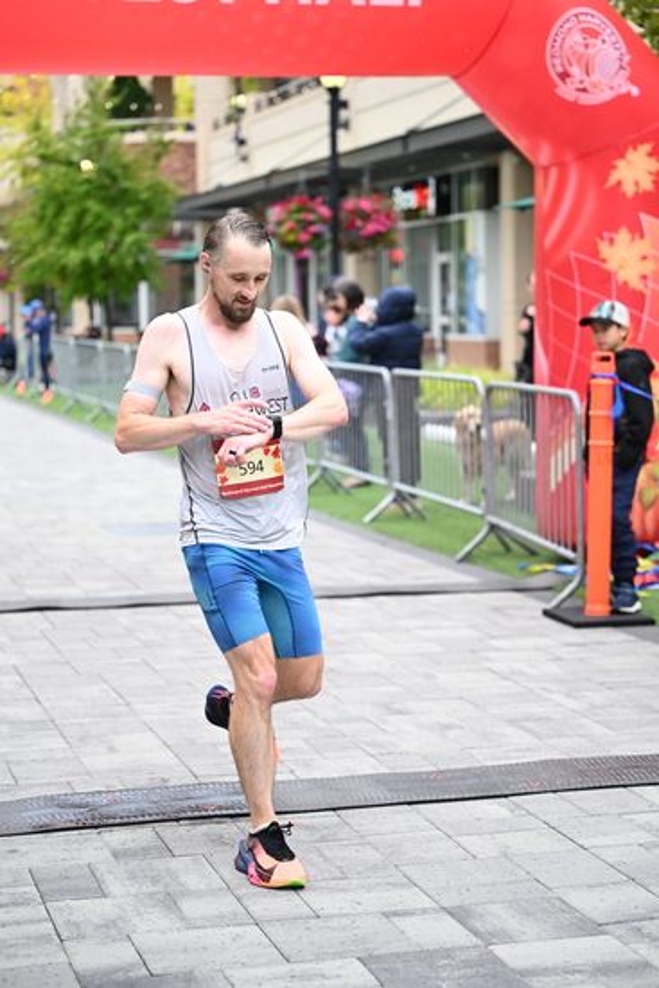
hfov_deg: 19.5
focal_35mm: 70
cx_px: 330
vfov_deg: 28.8
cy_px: 494
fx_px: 1921
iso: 1600
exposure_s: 1/1250
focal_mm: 70
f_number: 2.8
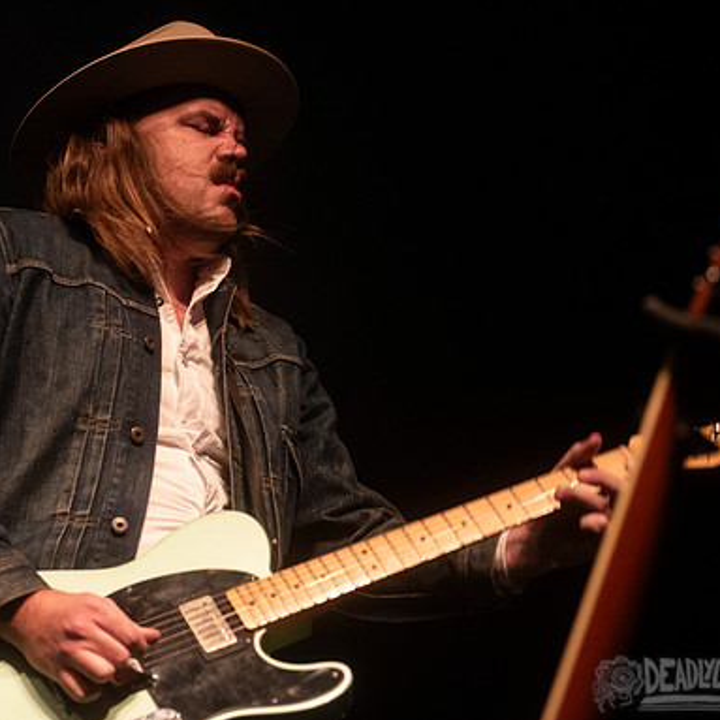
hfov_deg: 15.5
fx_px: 2636
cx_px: 223
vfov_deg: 15.6
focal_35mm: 112
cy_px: 338
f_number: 3.2
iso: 2500
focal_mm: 80
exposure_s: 1/125
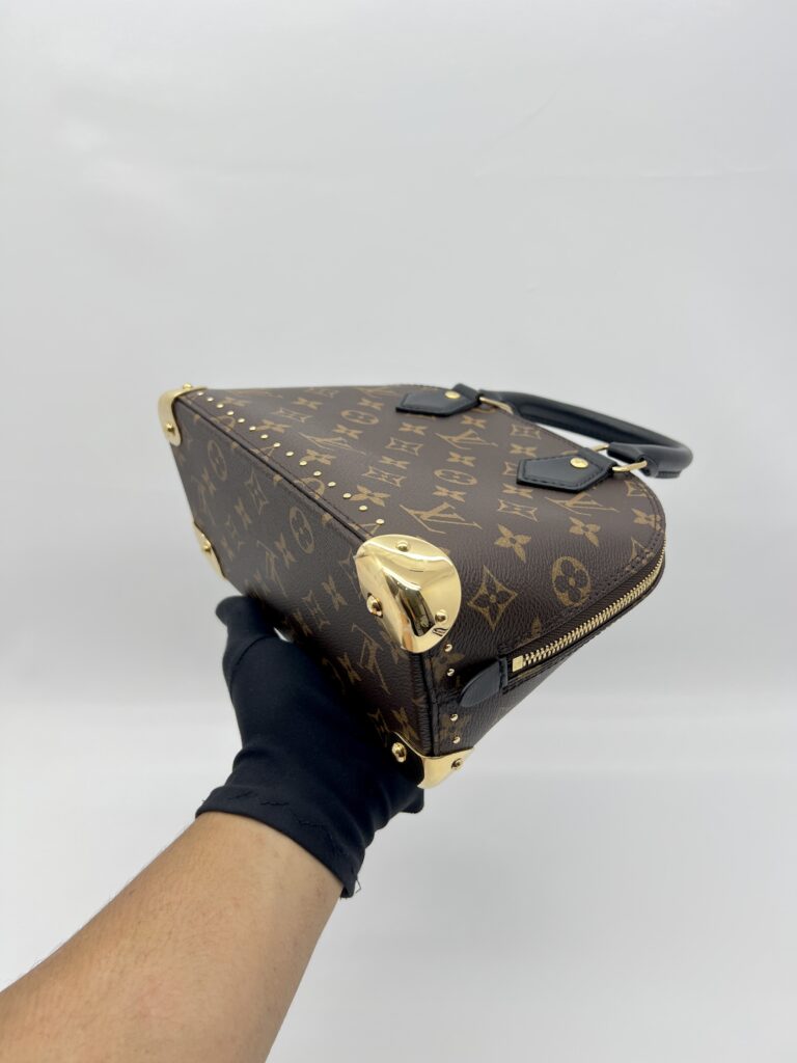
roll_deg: +0.4
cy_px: 532
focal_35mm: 26
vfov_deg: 67.3
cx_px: 398
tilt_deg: -22.1
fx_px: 798
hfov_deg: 53.1
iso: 32
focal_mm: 5.7
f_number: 1.5
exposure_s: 1/111
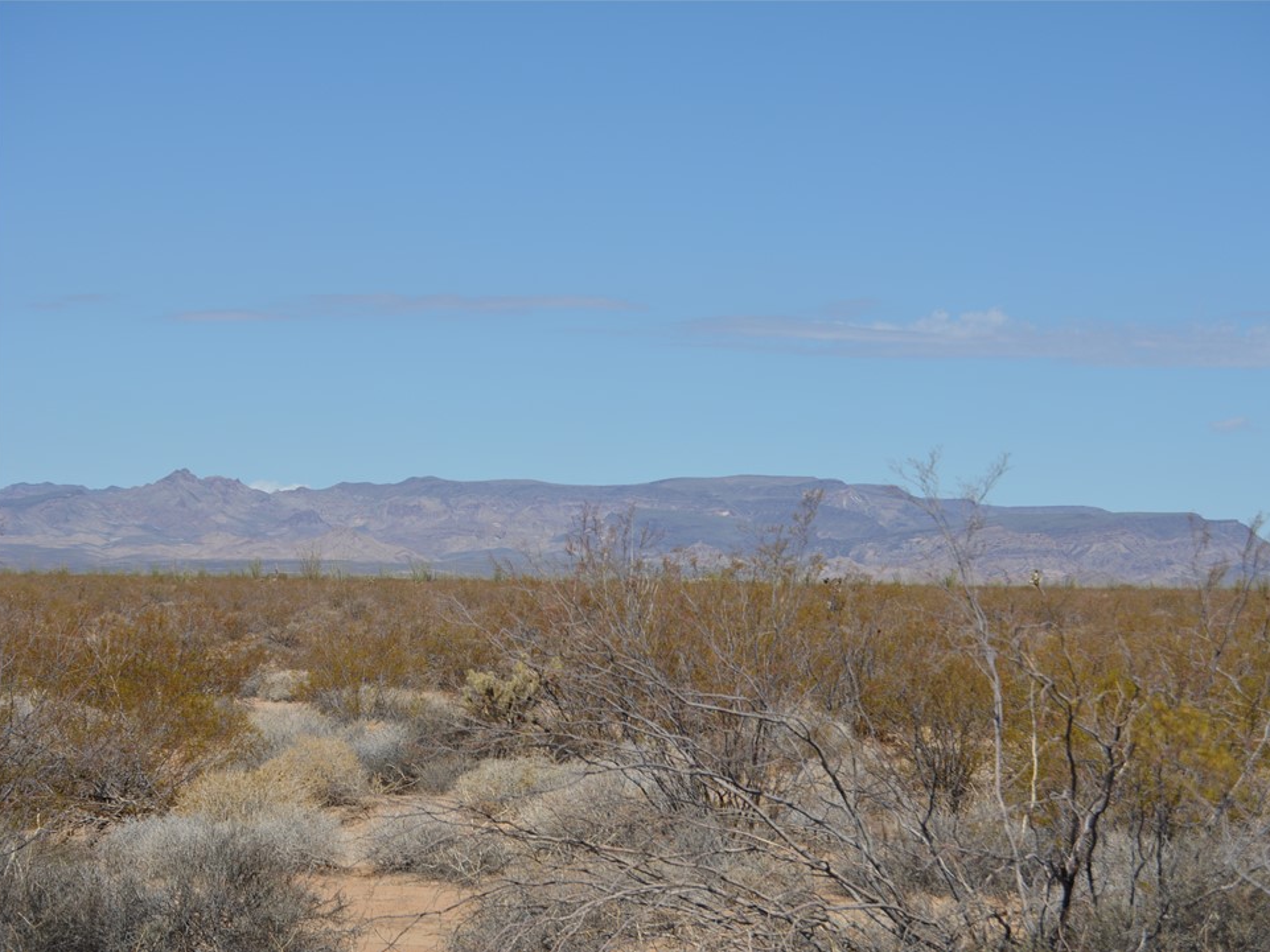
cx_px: 710
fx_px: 3286
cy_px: 477
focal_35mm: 90
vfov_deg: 16.5
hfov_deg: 21.9
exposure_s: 1/400
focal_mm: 55
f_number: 8
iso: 100
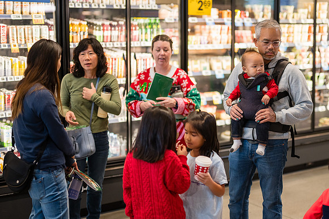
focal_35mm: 59
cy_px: 89
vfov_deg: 22.8
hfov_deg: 33.6
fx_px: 543
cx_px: 195
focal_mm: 50
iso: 800
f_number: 1.2
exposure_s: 1/500
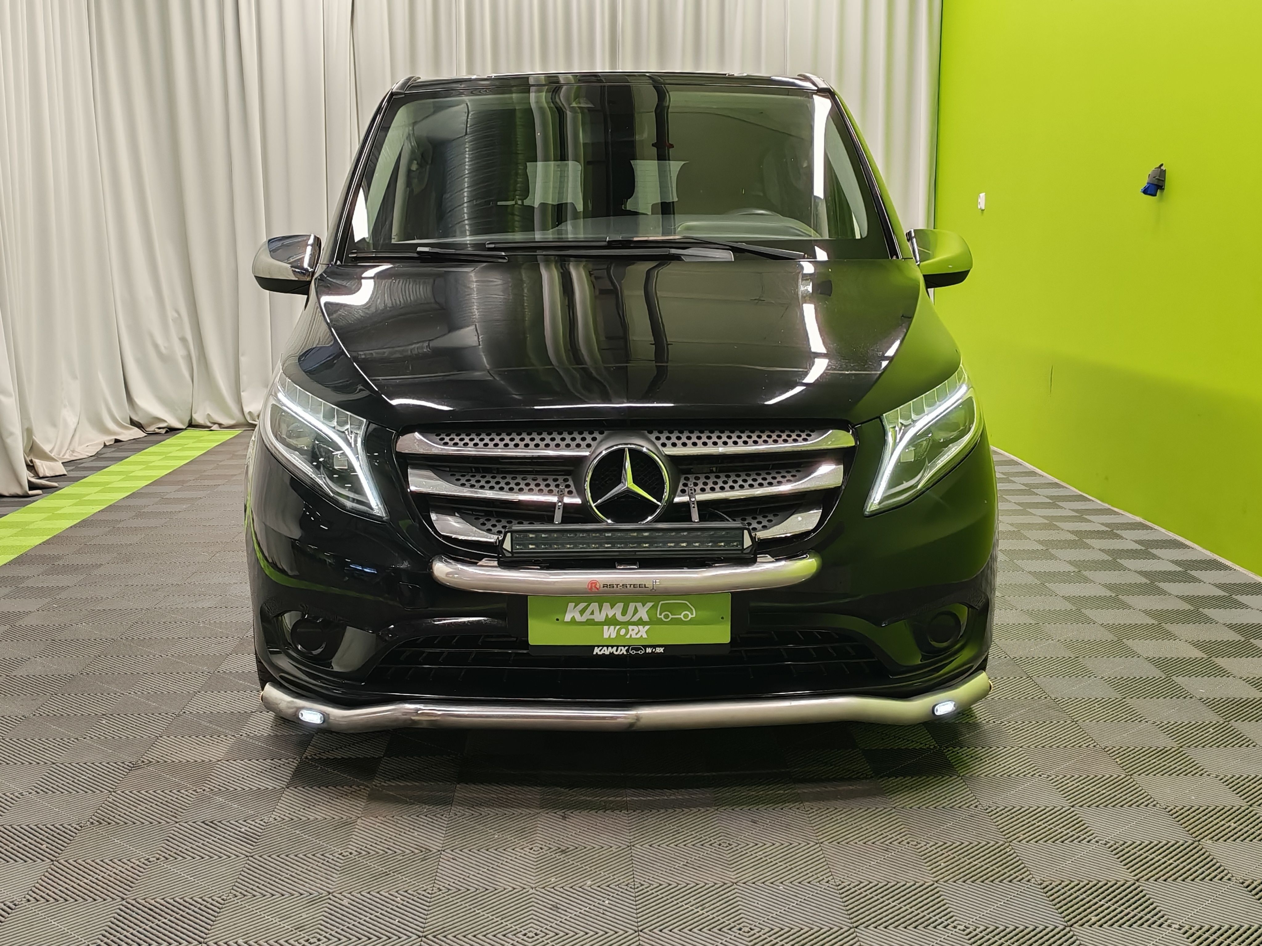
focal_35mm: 44
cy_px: 473
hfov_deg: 42.9
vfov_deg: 32.9
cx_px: 631
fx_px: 1604
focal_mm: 6.12
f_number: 1.9
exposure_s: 1/100
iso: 500
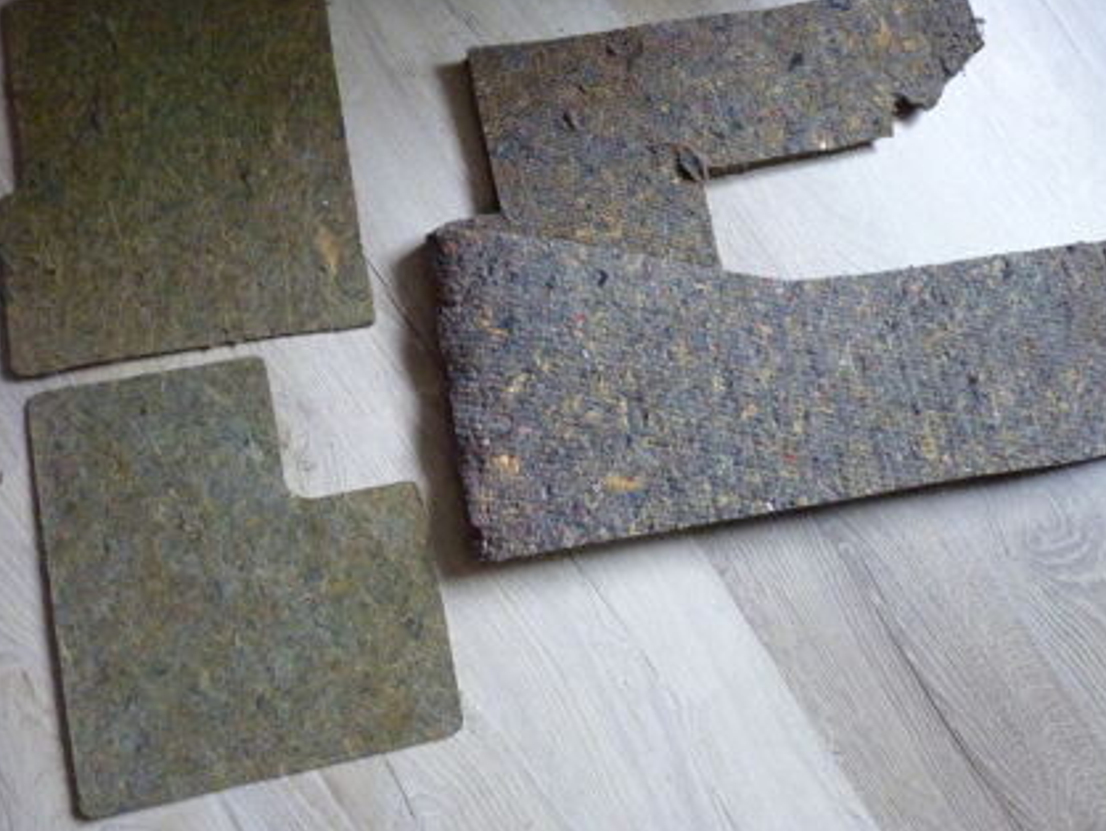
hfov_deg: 58.3
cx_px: 542
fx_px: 991
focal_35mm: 31
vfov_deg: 45.4
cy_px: 381
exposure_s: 1/25
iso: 400
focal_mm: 4.8
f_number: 2.8
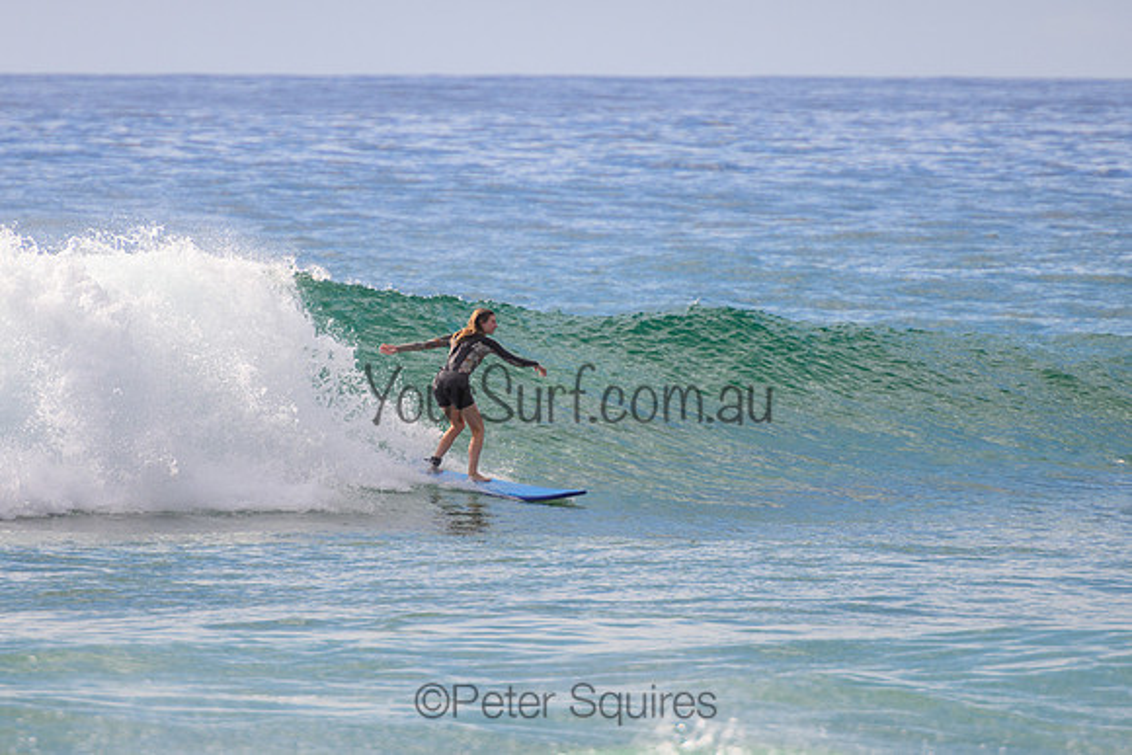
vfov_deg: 2.5
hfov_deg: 3.7
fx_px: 17303
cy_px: 299
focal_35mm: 550
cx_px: 533
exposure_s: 1/2000
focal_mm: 400
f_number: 5.6
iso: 220
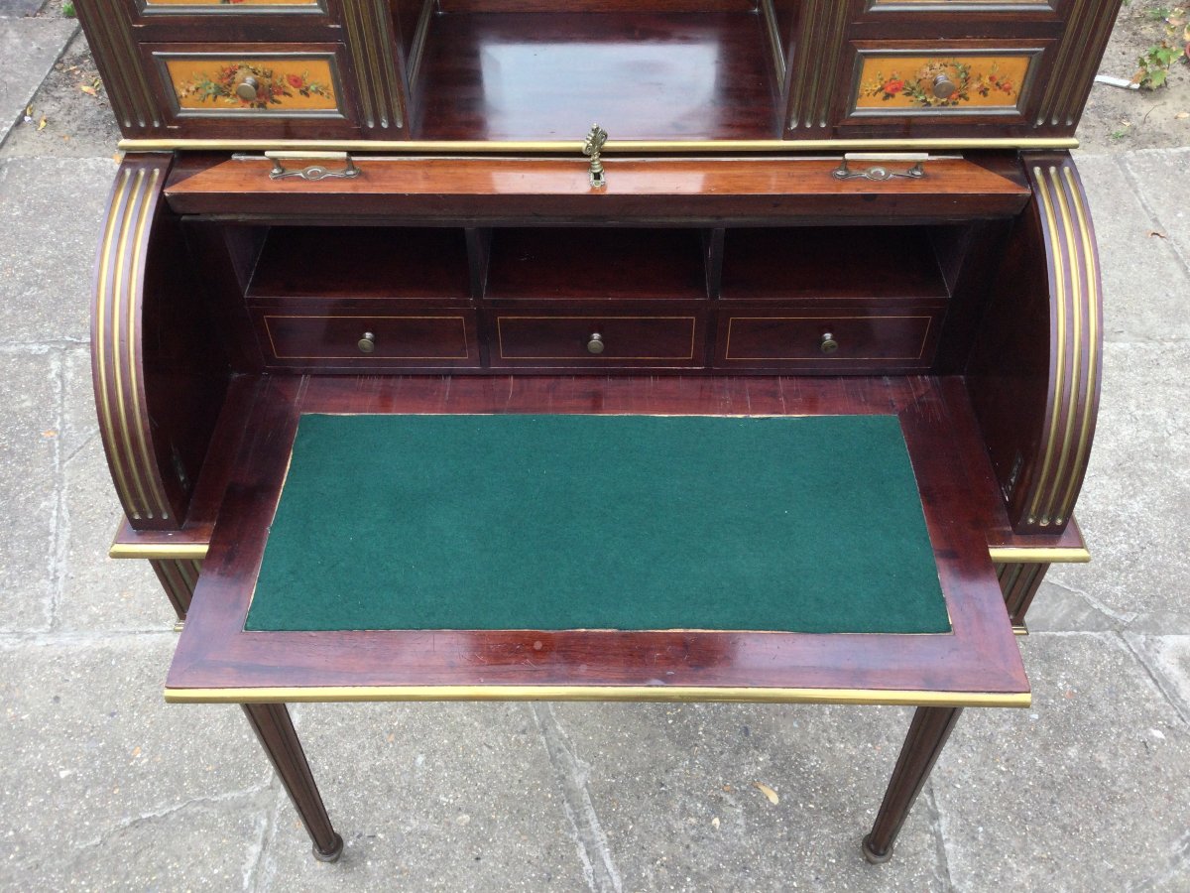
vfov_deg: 45.4
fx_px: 1066
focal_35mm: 31
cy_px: 446
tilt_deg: -46.0
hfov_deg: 58.4
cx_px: 595
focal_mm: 3.3
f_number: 2.4
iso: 25
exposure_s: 1/206
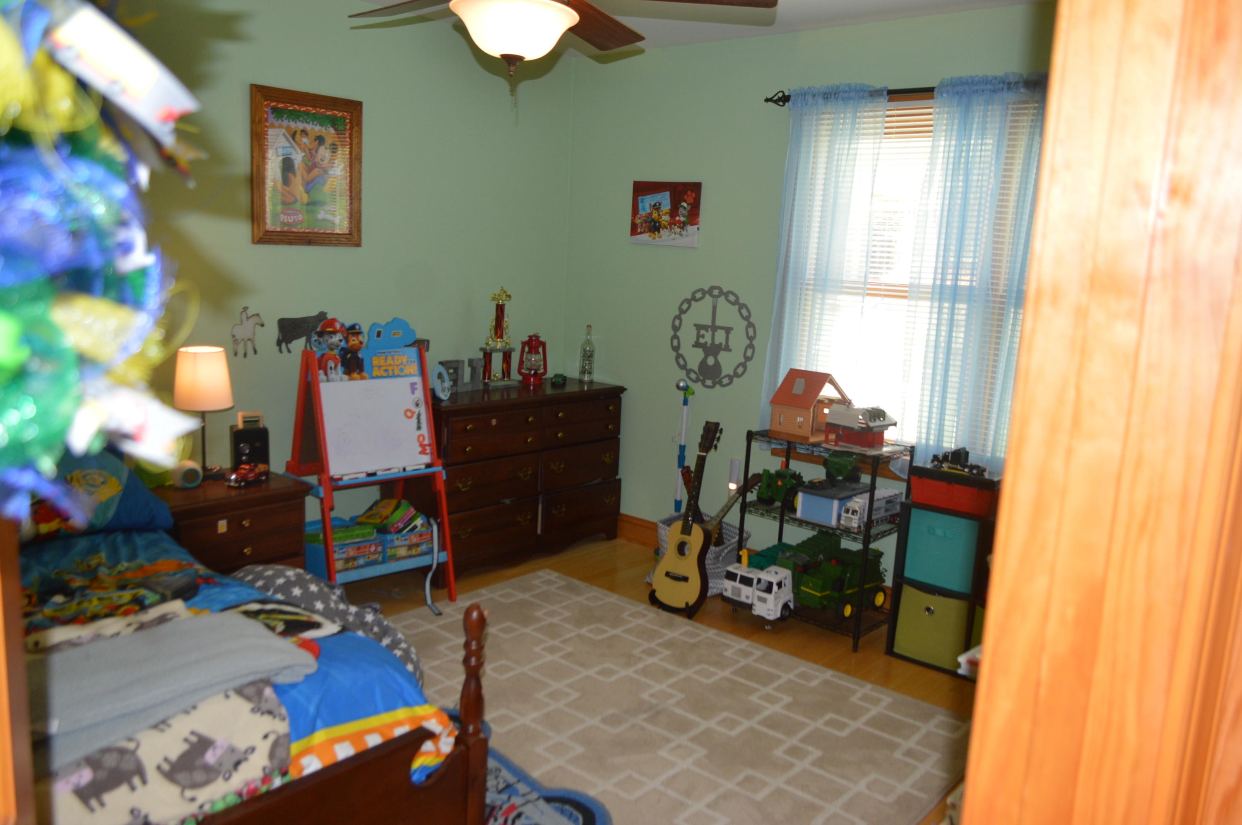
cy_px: 412
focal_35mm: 27
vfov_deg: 47.8
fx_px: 931
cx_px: 621
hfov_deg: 67.4
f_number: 3.5
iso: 450
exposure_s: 1/60
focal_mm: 18
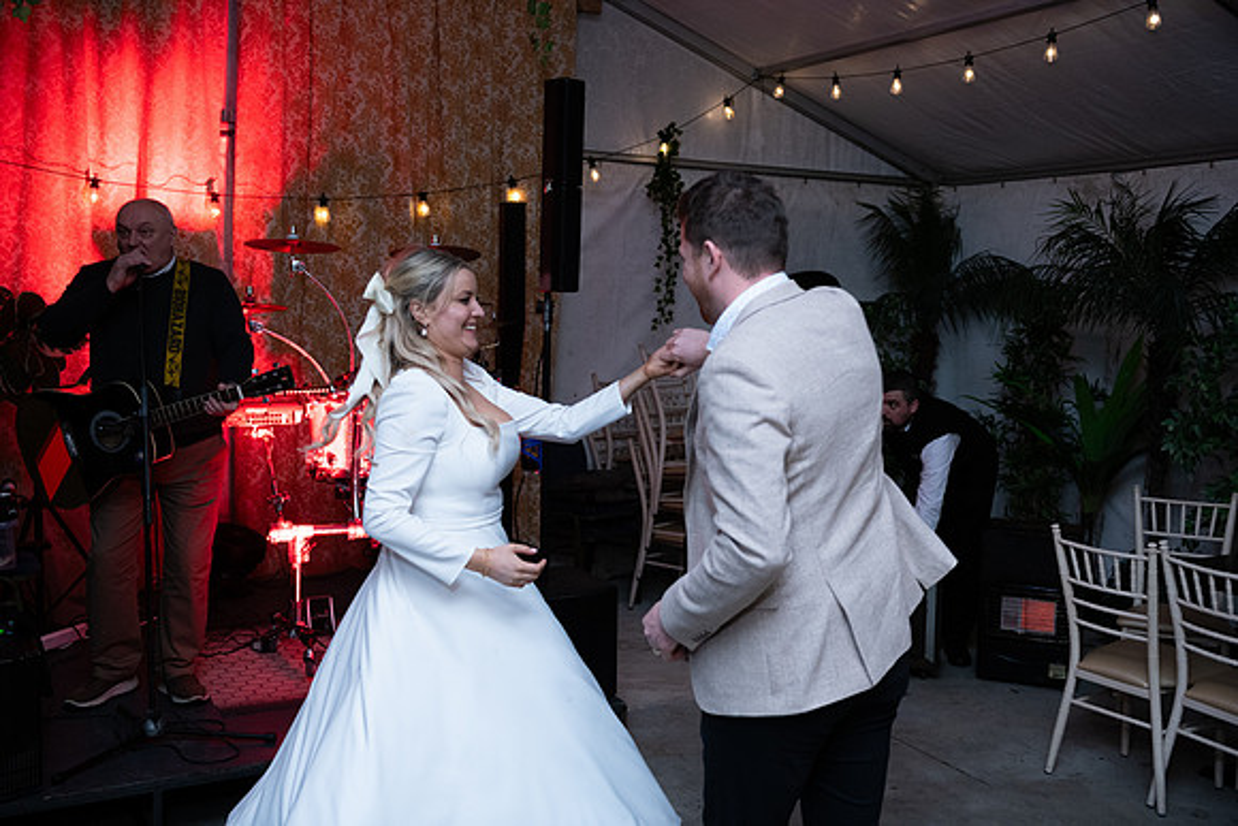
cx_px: 619
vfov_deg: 36.9
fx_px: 1238
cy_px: 413
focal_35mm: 36
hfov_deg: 53.1
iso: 800
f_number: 3.5
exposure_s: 1/160
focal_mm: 36
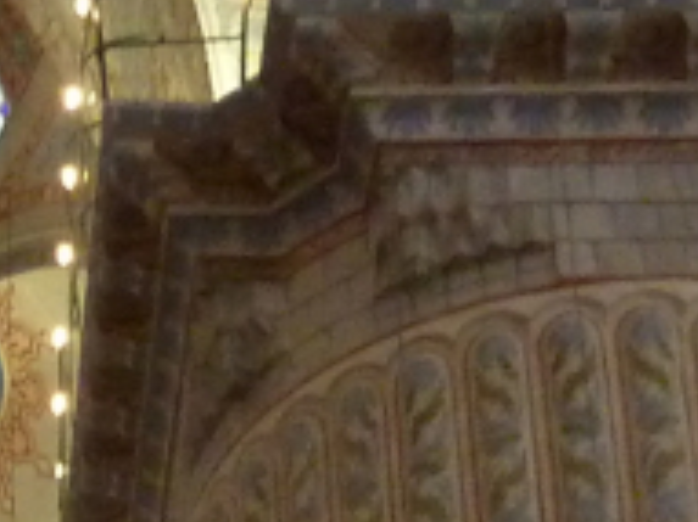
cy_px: 1274
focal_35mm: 157
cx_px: -270
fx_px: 3164
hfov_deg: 12.1
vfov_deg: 8.6
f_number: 3.3
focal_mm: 4.1
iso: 400
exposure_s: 1/30
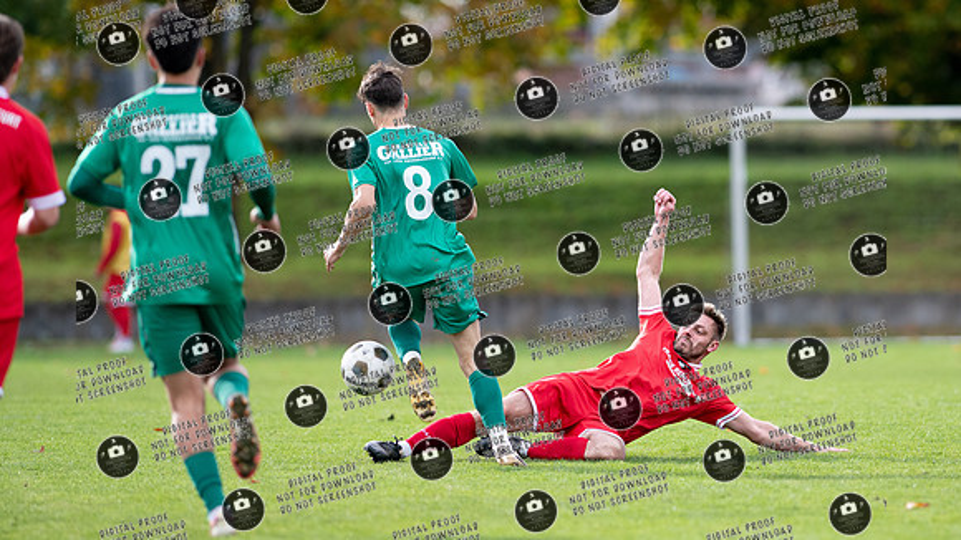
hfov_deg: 5.0
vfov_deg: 2.8
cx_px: 657
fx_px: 11011
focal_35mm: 432
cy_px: 230
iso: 640
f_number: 3.5
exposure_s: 1/1600
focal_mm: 300
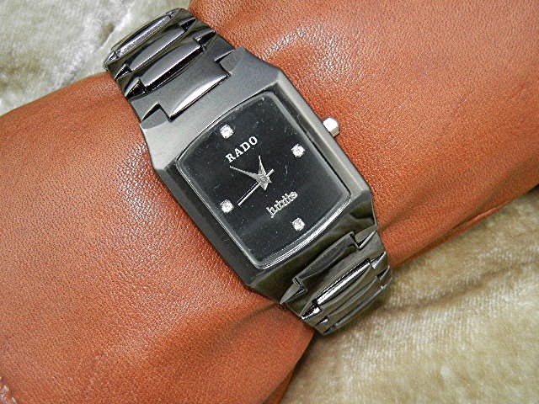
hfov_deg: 28.6
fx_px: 1059
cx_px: 270
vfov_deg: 21.6
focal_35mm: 68
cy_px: 202
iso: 800
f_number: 4.1
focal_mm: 12.2
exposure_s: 1/30
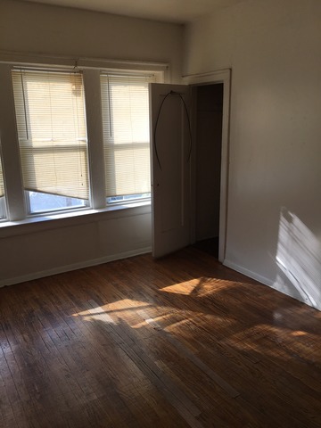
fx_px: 359
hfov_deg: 48.2
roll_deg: +0.5
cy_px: 214
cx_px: 160
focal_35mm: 29
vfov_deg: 61.7
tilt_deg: -12.3
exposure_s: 1/285
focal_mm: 4.15
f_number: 2.2
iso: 25
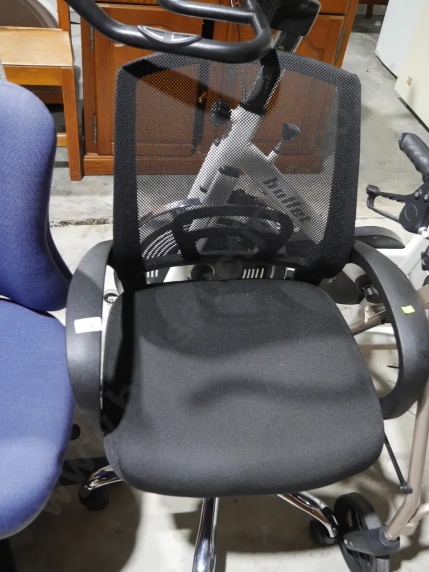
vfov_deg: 51.4
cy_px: 286
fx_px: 595
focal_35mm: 36
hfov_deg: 39.7
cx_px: 214
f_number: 4
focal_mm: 18
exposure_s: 1/60
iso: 800
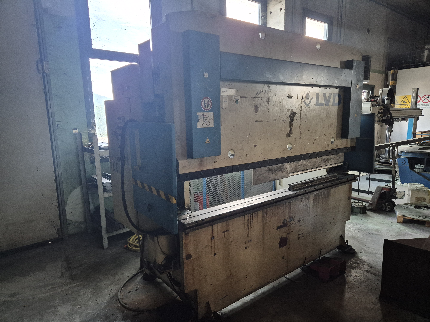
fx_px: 286
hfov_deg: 73.9
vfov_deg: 58.9
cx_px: 215
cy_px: 161
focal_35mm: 23
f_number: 1.8
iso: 640
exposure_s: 1/100
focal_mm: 5.4
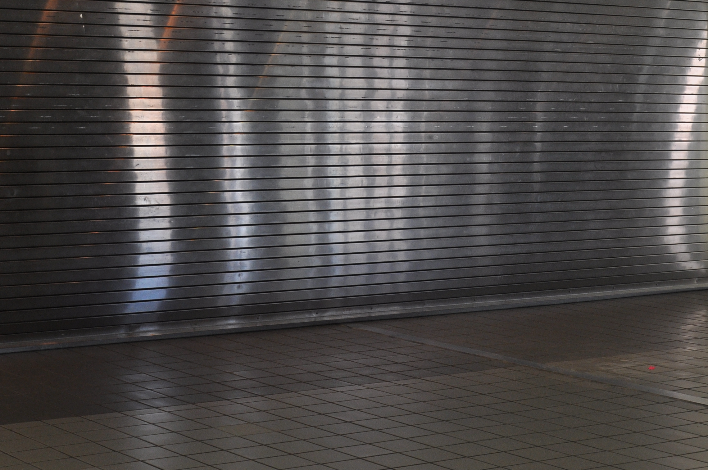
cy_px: 106
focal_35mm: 79
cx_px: 233
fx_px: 1552
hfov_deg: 25.6
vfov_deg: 17.1
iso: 400
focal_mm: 28
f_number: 5.6
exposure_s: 1/25
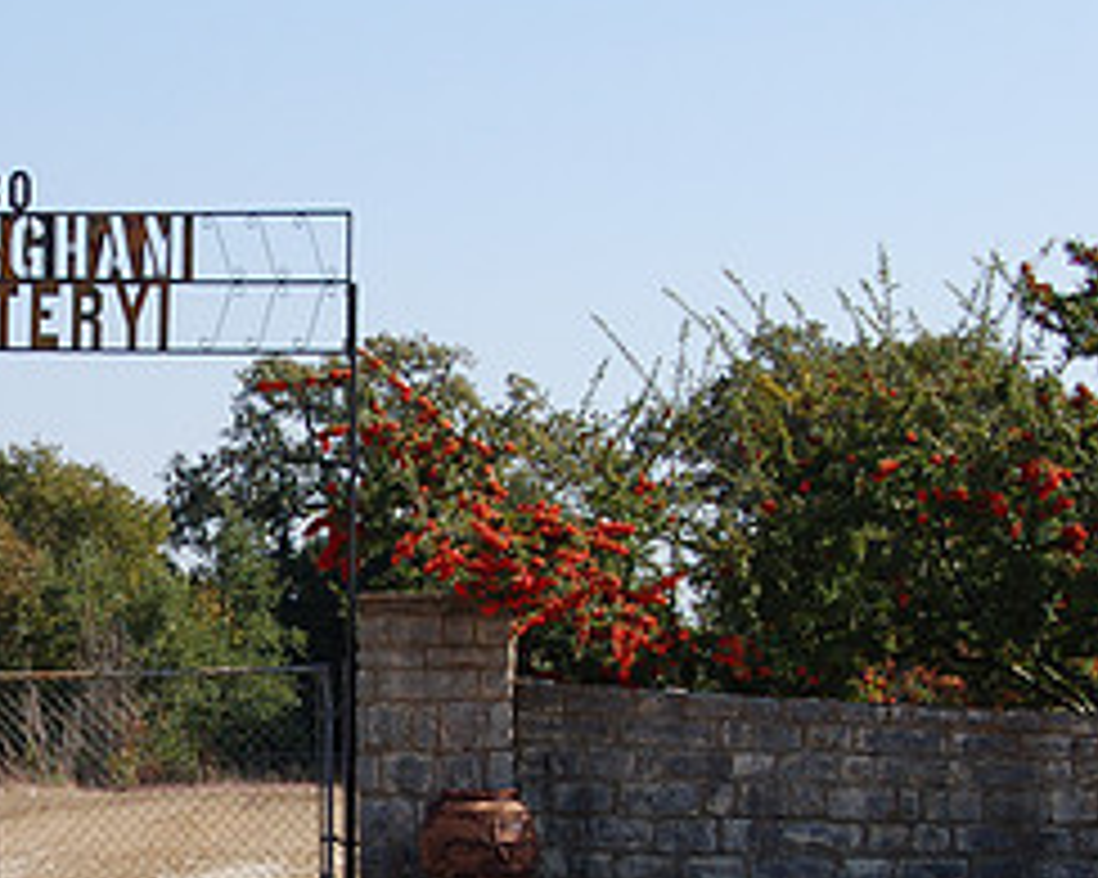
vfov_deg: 11.5
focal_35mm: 134
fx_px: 4353
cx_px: 4
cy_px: 671
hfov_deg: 14.2
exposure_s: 1/320
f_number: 9
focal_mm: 40
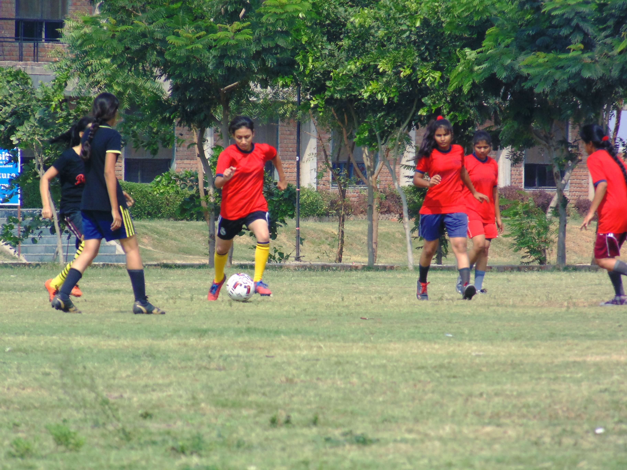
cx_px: 314
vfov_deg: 3.2
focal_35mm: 464
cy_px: 235
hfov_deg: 4.3
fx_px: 8404
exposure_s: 1/500
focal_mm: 83.2
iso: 100
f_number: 5.7
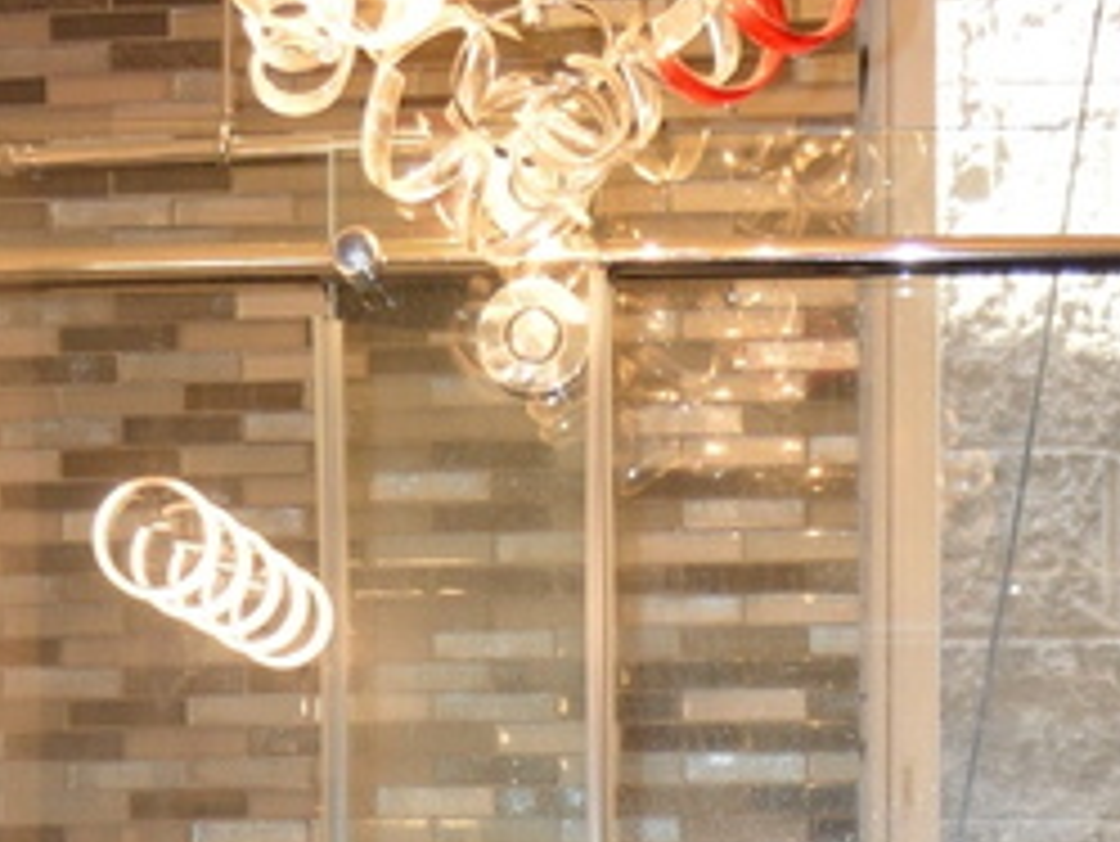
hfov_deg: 15.7
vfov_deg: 11.1
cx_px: 670
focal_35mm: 125
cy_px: 1486
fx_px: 4046
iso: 400
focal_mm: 20
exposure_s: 1/60
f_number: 3.5
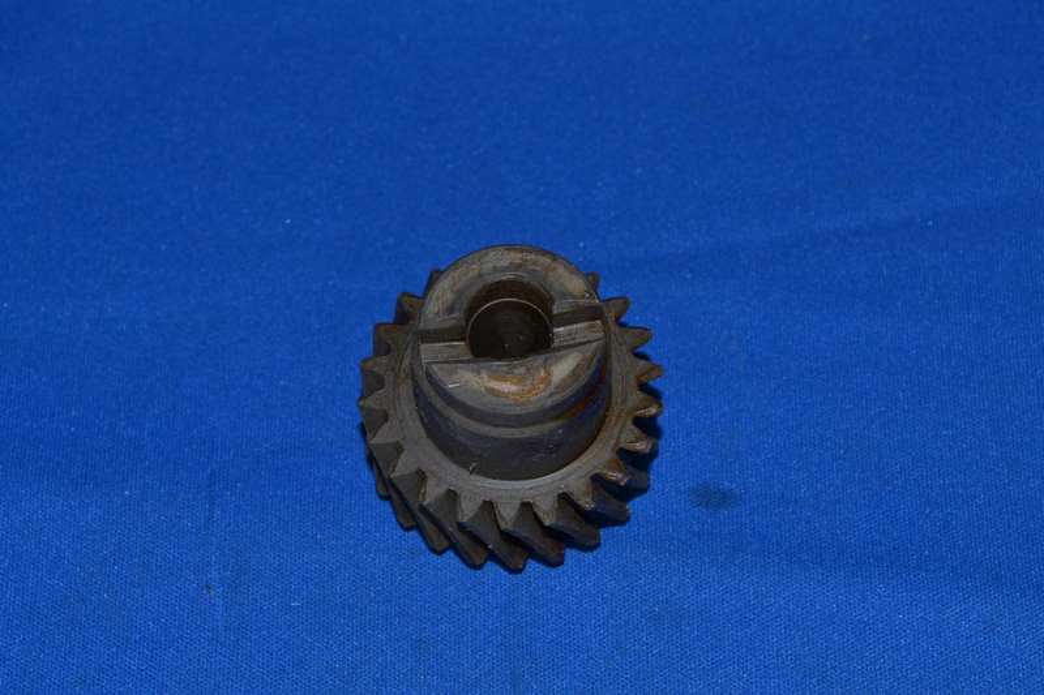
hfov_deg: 24.6
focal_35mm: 82
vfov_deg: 16.5
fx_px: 2392
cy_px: 348
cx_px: 522
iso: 100
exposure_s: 1/60
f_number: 8
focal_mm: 55
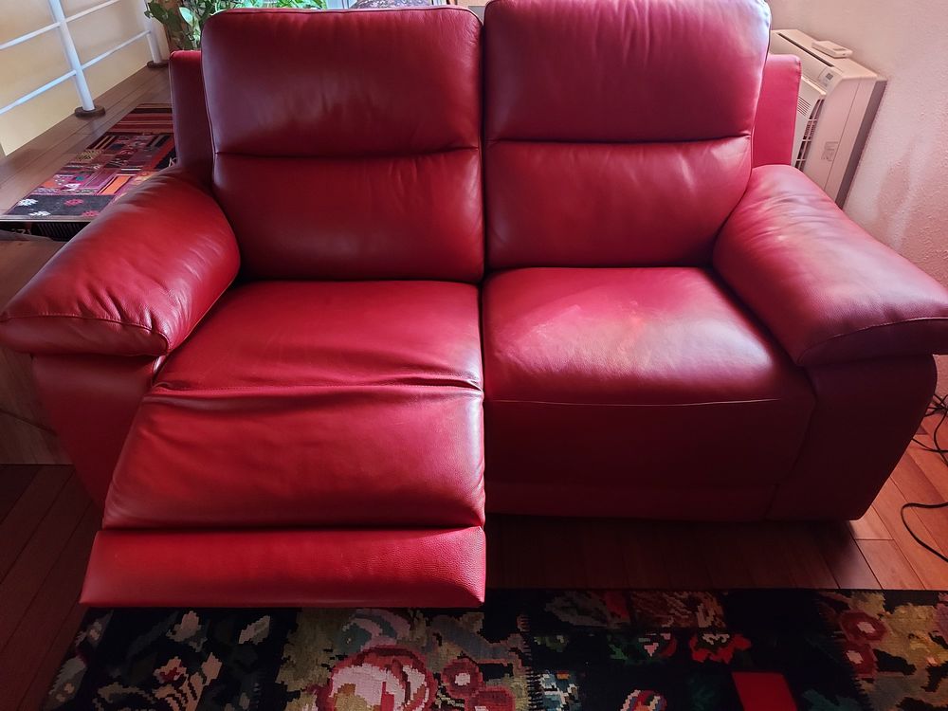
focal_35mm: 24
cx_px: 474
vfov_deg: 56.8
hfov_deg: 71.6
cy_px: 356
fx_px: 657
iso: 800
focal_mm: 4.6
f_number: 1.8
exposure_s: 1/20
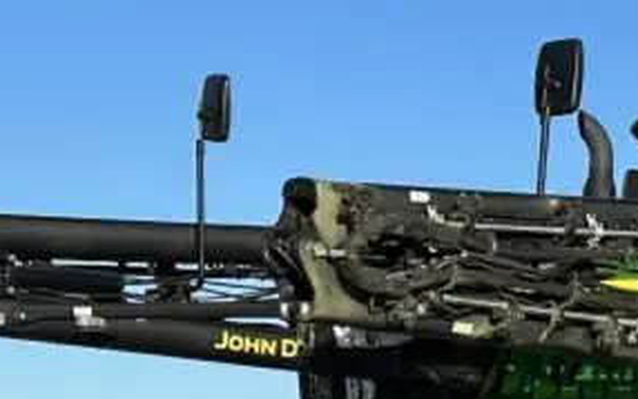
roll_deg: -2.3
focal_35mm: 171
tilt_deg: +0.6
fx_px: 2974
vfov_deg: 7.6
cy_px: 428
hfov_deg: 11.9
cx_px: 814
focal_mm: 6.86
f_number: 1.78
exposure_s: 1/4545
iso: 64
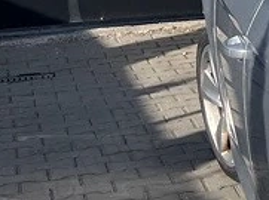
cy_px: 105
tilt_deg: -13.6
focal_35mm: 144
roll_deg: -0.1
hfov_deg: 11.1
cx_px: 681
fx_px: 1117
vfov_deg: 10.3
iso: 50
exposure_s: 1/4444
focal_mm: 5.7
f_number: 1.5
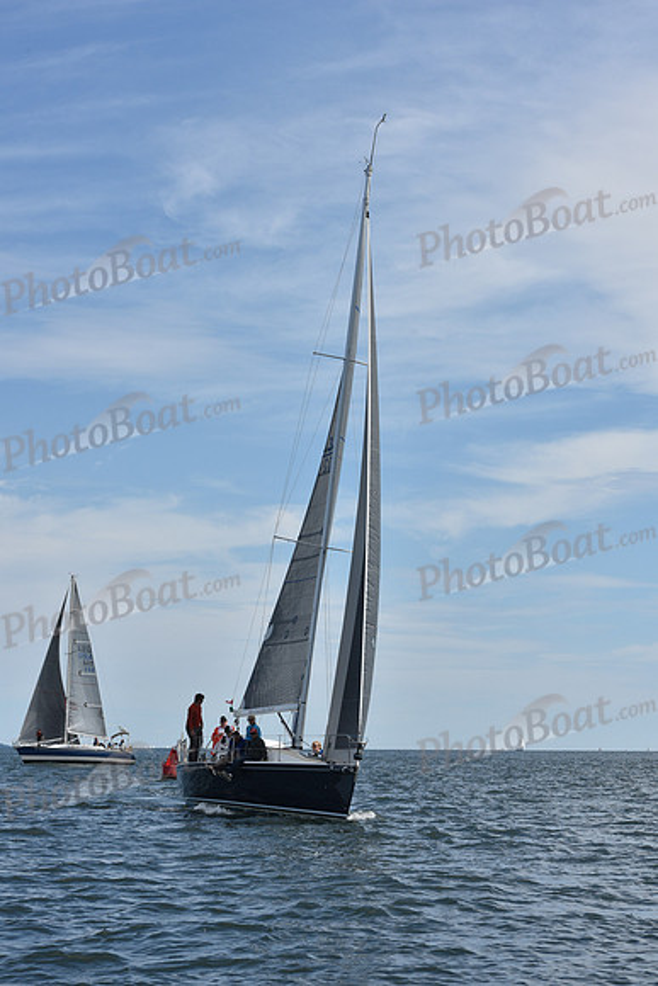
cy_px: 493
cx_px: 329
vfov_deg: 26.0
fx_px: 2137
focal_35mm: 78
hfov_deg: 17.5
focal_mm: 78
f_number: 11
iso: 320
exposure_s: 1/1000
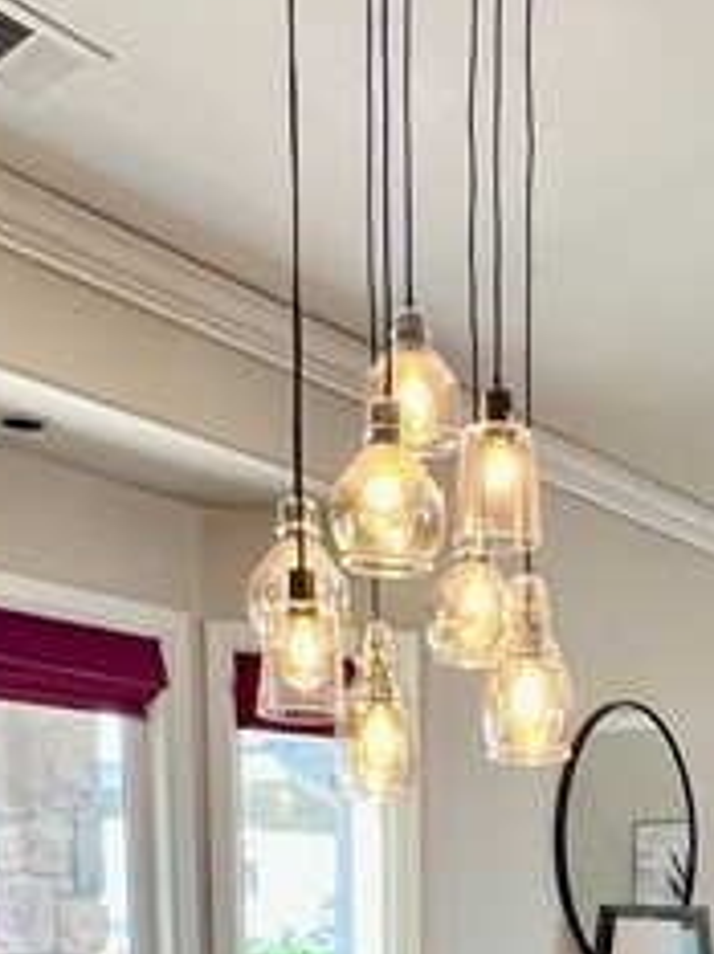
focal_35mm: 57
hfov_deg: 25.1
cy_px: 1199
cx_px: 596
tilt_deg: -8.6
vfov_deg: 28.5
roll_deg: -0.8
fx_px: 1570
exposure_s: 1/120
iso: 160
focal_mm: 1.57
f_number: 1.8
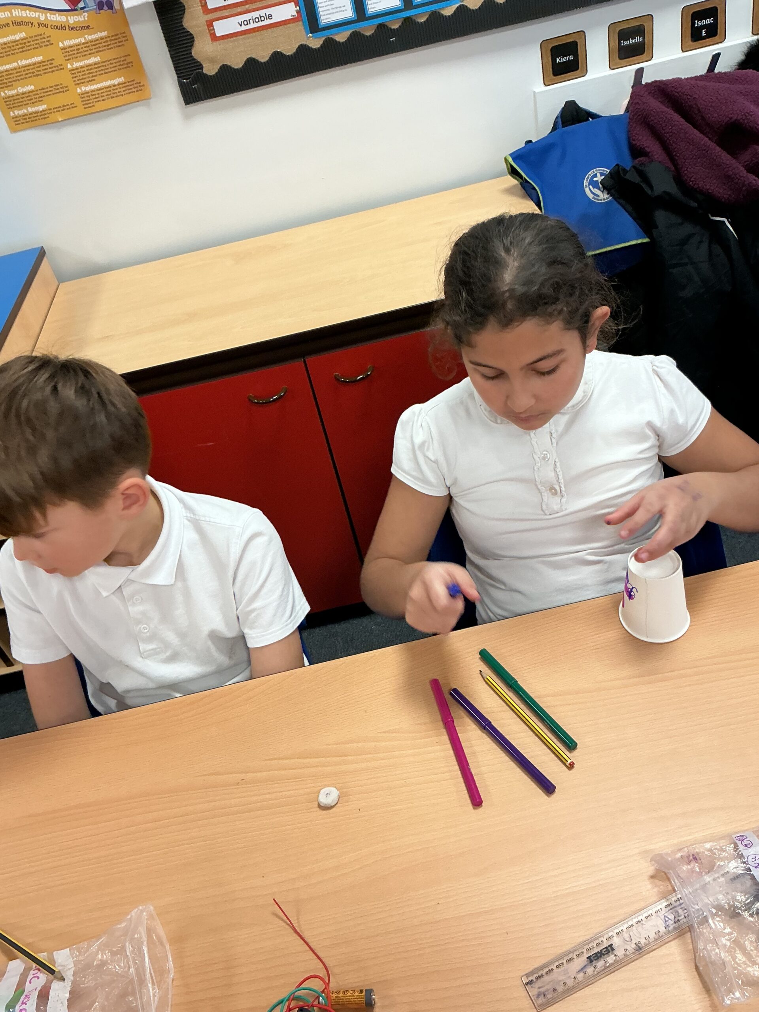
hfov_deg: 48.2
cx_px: 380
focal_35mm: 29
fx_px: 848
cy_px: 506
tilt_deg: -39.2
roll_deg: +15.6
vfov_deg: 61.7
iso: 100
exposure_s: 1/60
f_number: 1.8
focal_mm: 3
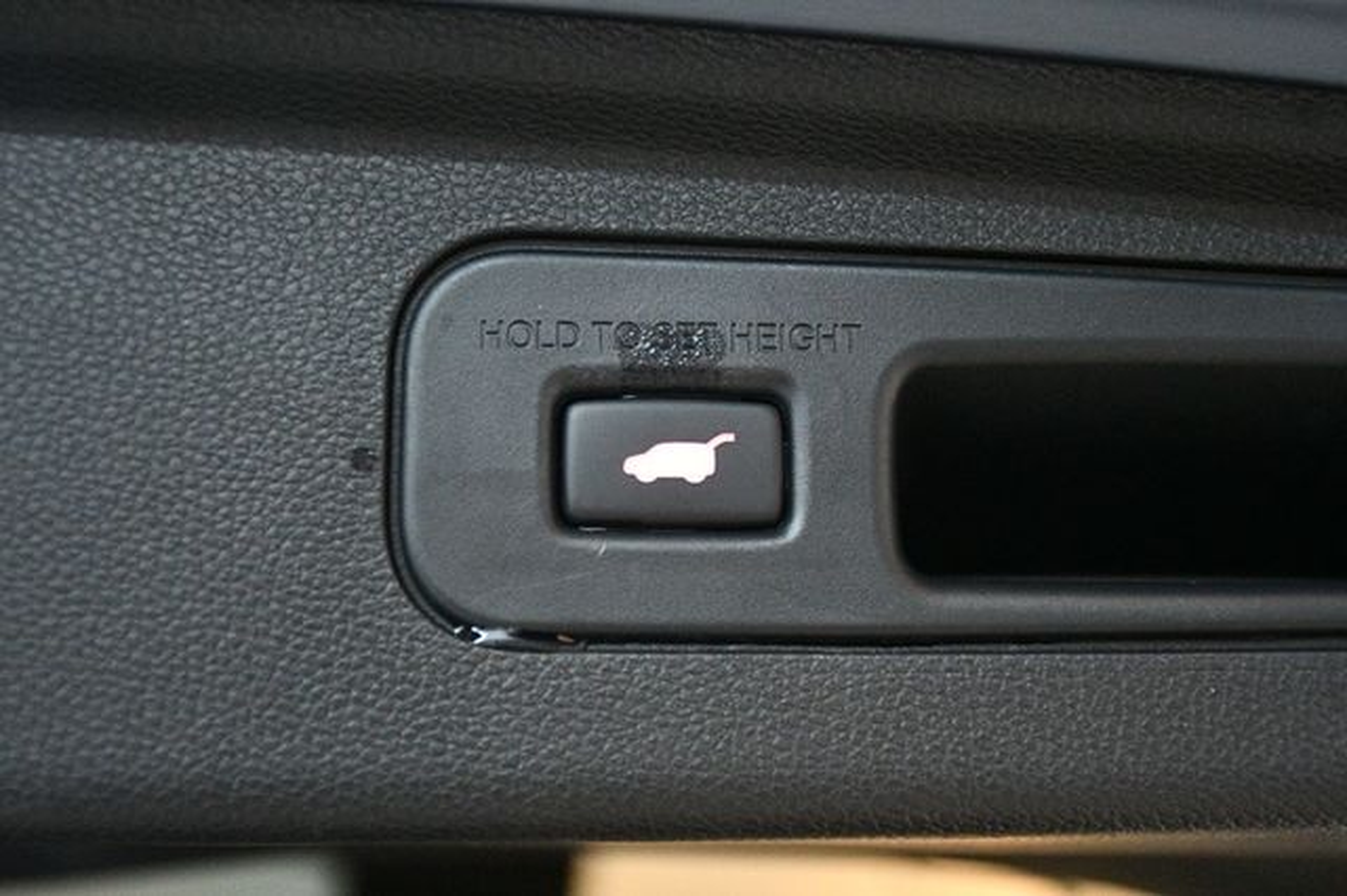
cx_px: 674
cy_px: 448
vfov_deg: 20.3
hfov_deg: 30.1
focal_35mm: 67
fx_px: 2506
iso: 6400
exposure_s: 1/60
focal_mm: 45
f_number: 4.5
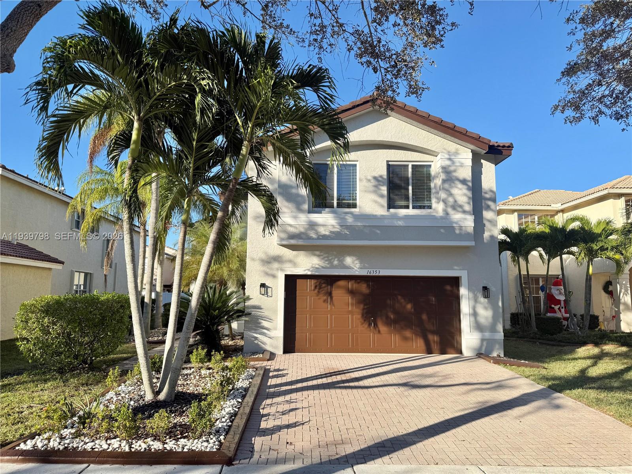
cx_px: 316
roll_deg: -0.7
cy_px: 237
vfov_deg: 56.8
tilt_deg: +7.9
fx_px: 438
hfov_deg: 71.6
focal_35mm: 24
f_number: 1.78
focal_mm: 6.76
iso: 80
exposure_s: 1/2299
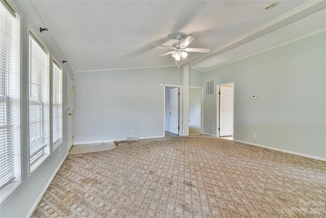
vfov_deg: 73.8
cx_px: 163
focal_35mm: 16
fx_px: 145
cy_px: 109
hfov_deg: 96.7
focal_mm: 16
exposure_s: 1/160
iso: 1600
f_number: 6.3
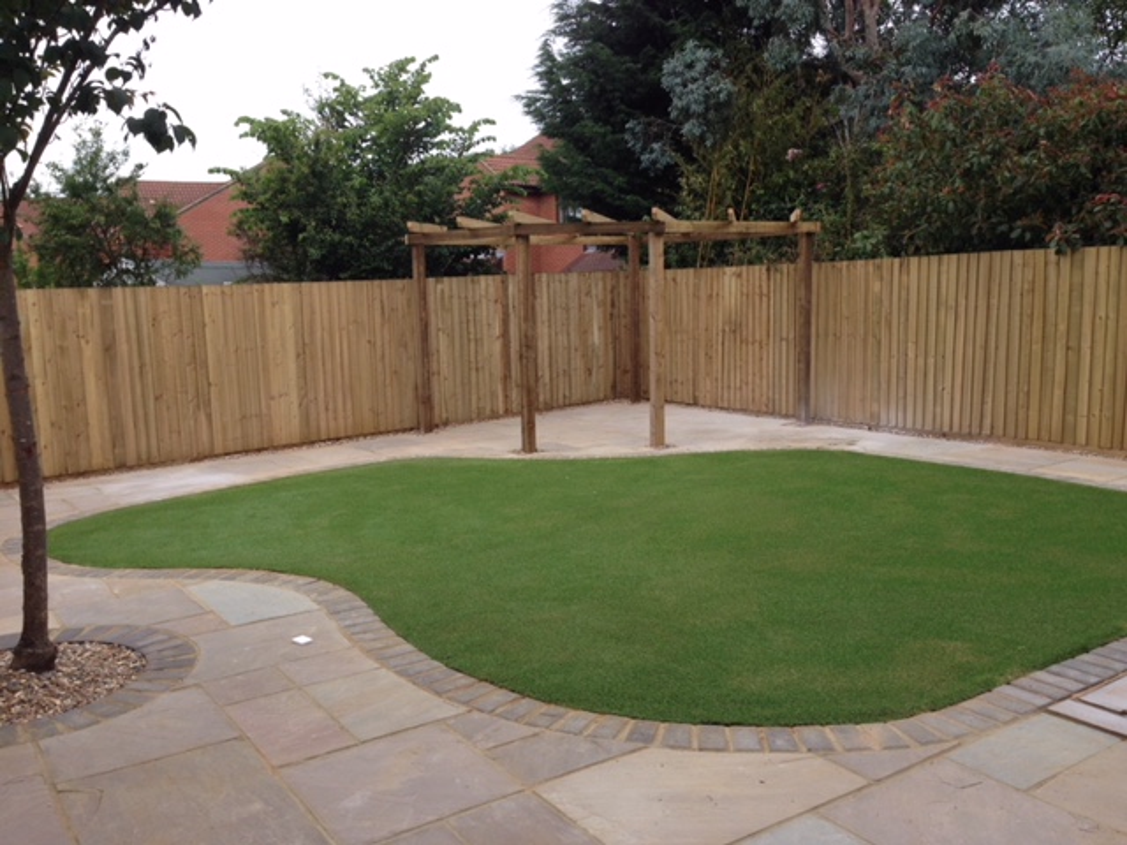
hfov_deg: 55.4
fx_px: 1074
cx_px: 564
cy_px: 422
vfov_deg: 42.9
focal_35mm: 33
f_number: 2.4
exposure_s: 1/589
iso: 50
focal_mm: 4.12
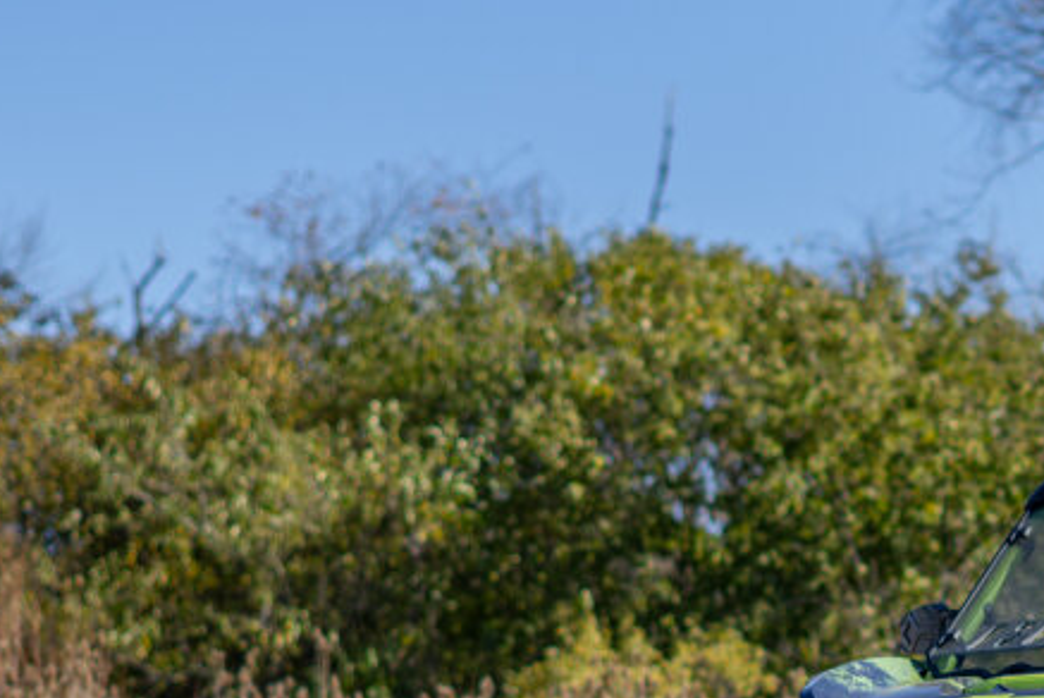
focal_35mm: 180
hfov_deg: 11.3
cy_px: 643
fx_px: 5223
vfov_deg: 7.6
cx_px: 1027
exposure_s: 1/2500
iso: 100
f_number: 2
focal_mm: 50
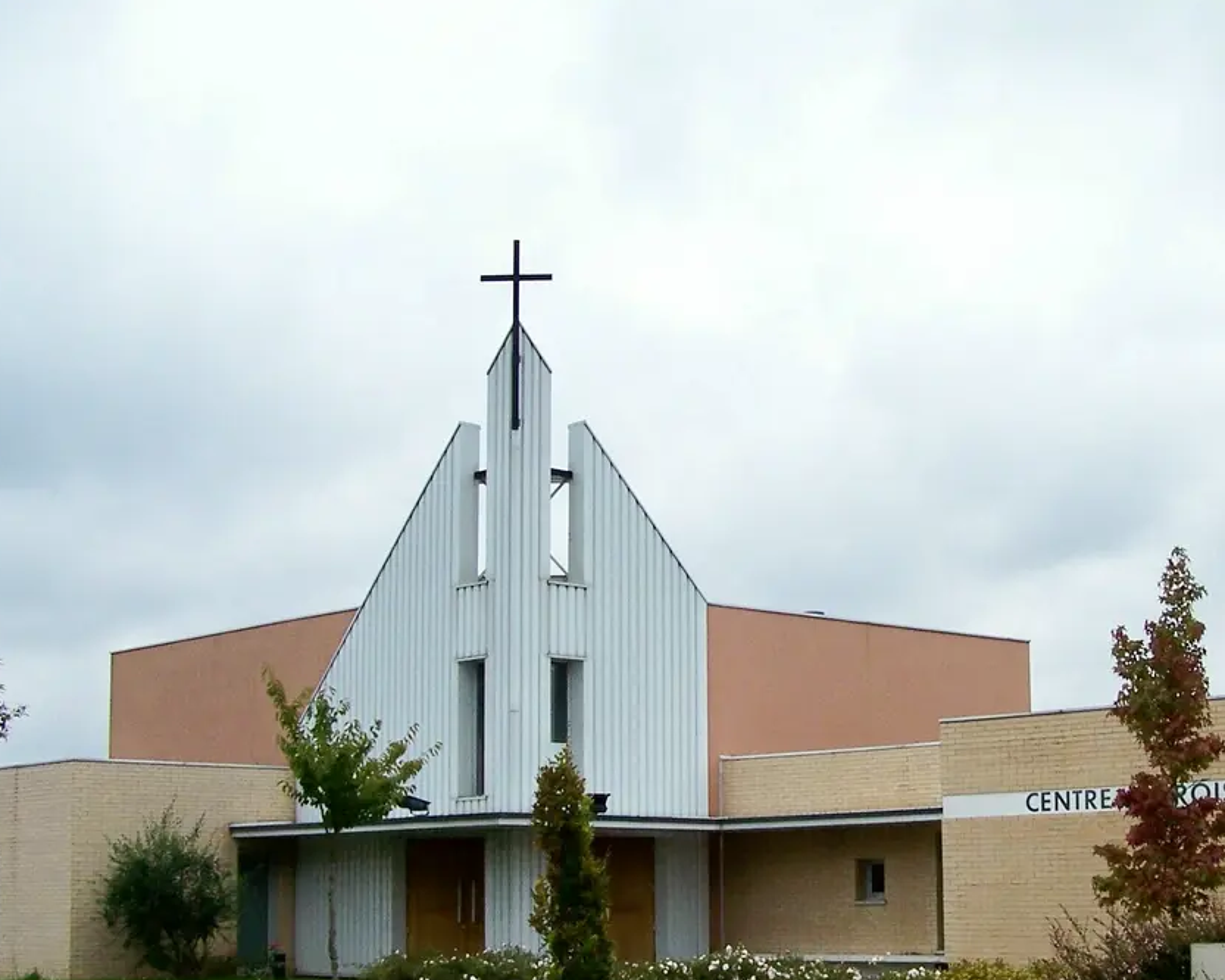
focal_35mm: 57
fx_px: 2066
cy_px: 597
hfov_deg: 32.7
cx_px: 825
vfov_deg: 26.6
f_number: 4
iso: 80
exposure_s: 1/1000
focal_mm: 6.3
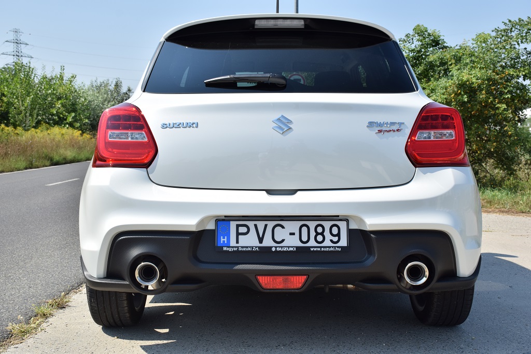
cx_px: 266
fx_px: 708
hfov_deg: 41.1
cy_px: 177
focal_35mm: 48
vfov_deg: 28.1
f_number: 10
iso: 320
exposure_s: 1/800
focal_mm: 32
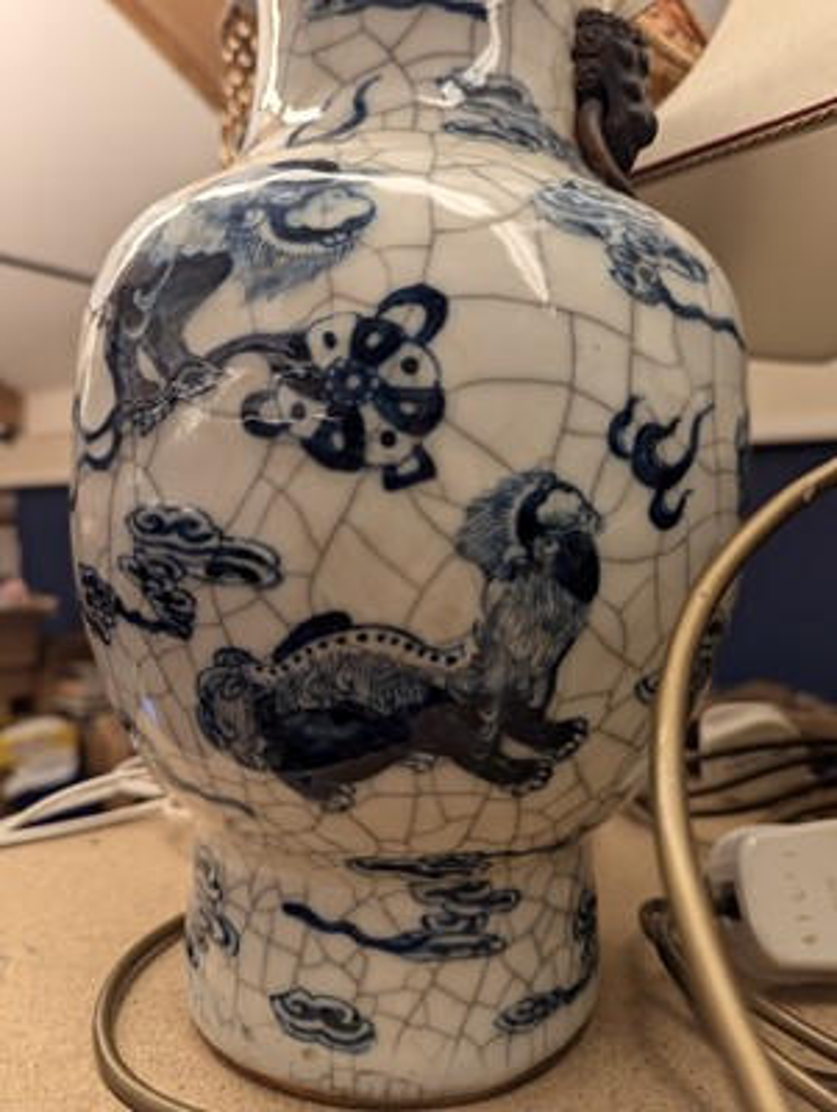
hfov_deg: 56.9
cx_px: 418
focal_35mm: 24
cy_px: 556
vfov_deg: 71.5
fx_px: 772
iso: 211
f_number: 1.85
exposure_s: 1/65
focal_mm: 6.81
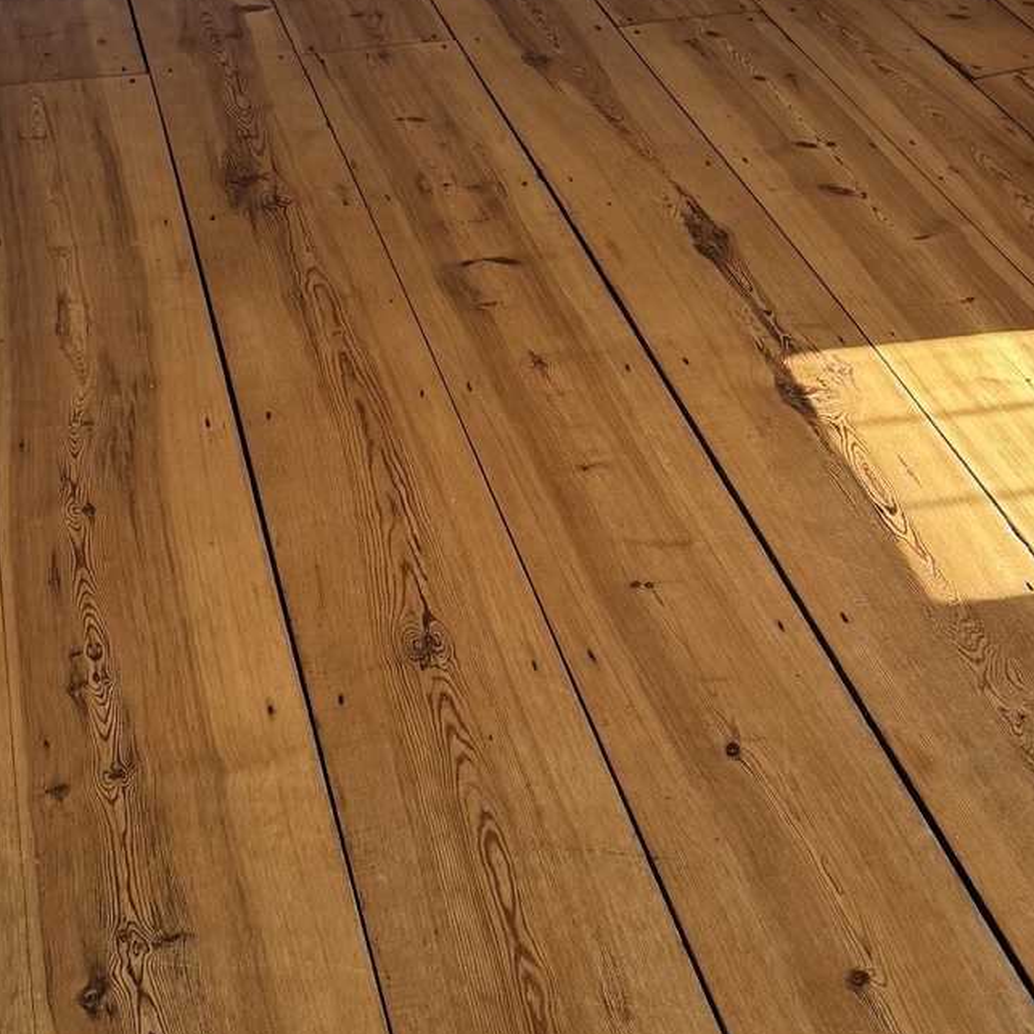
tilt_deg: -16.8
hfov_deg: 22.6
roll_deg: +0.2
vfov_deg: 21.9
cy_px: 2
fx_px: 2568
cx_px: 714
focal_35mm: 76
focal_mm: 6.76
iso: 100
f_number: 1.78
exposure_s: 1/121
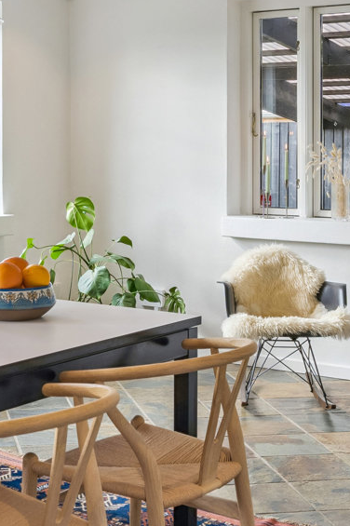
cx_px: 86
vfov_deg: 29.6
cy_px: 199
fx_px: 993
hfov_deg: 19.8
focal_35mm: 68
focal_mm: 32
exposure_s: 1/40
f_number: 8
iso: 200
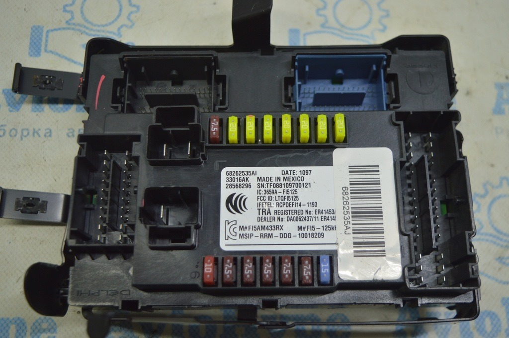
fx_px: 572
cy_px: 169
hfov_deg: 48.0
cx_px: 254
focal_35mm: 40
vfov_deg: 33.0
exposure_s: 1/80
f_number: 4
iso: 400
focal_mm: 27
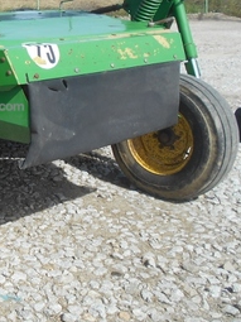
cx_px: -70
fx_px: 520
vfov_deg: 34.0
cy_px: 104
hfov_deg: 23.2
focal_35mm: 56
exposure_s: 1/800
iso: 80
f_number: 3.2
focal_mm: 4.6
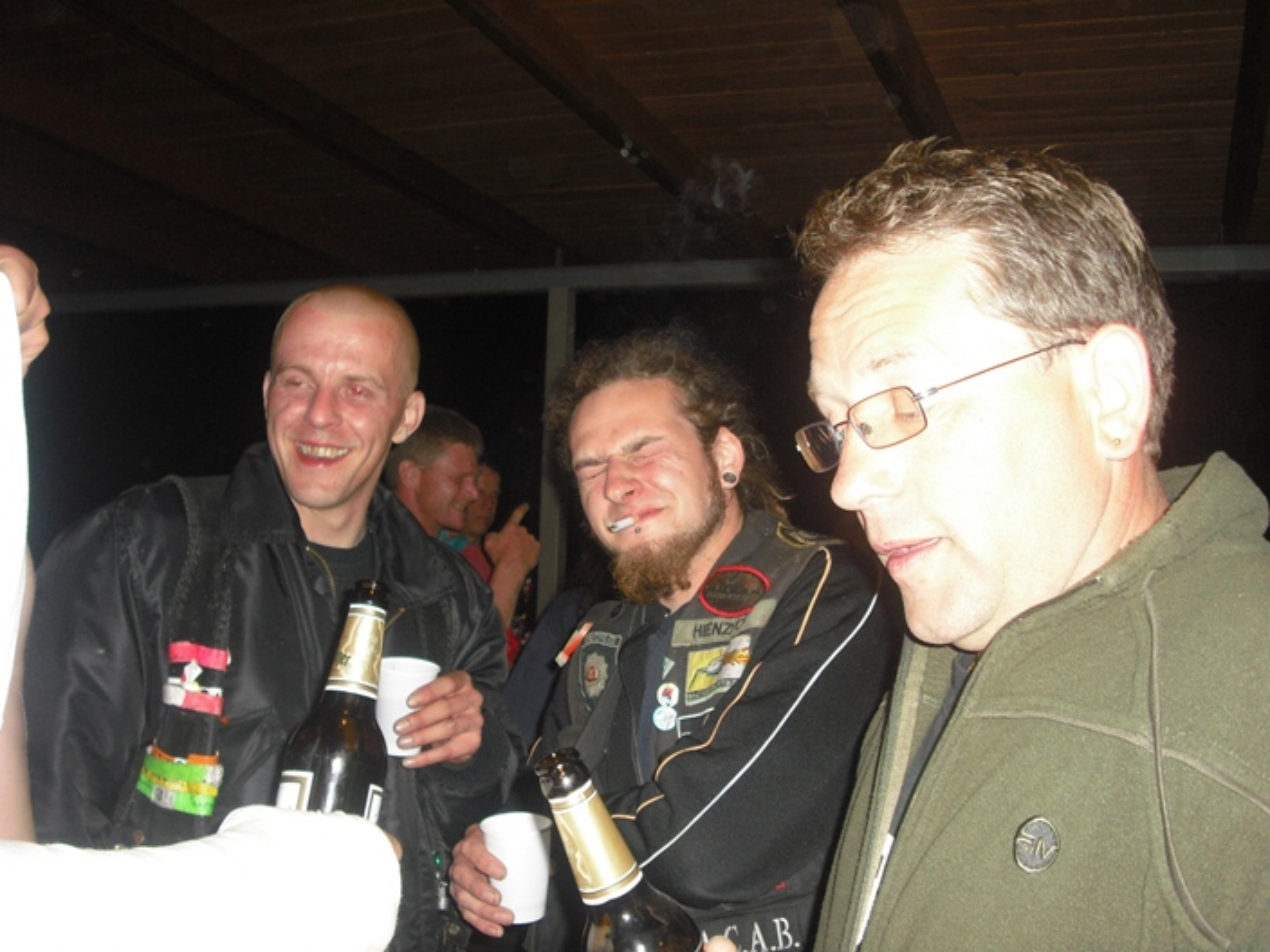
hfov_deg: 49.0
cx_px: 635
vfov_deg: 37.7
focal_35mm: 38
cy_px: 476
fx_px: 1394
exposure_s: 1/60
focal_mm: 6.2
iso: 200
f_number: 2.8
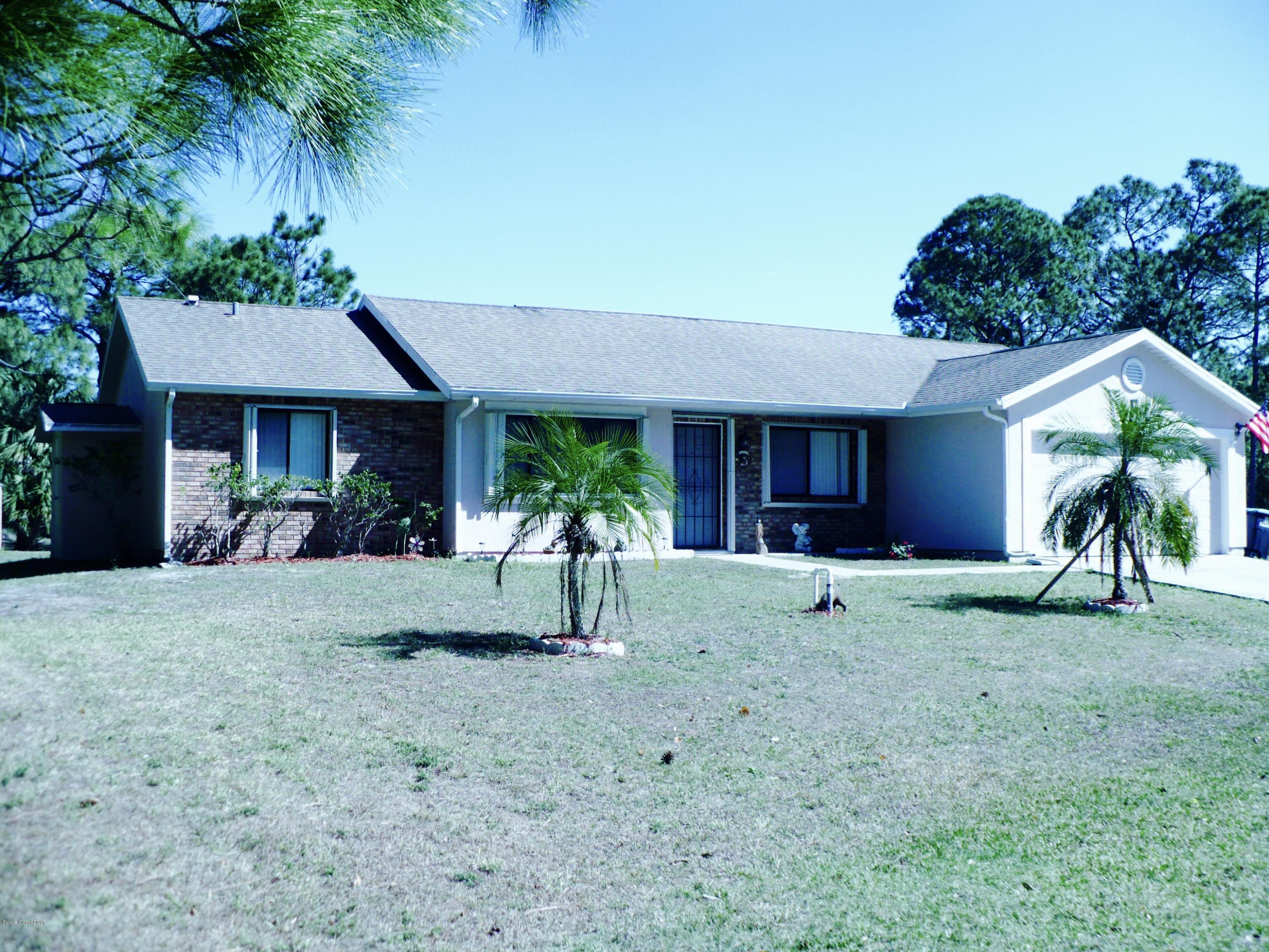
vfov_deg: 38.7
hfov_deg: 50.1
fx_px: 1356
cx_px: 634
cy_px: 476
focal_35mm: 37
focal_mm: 6.1
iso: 100
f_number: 2.8
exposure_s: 1/1000
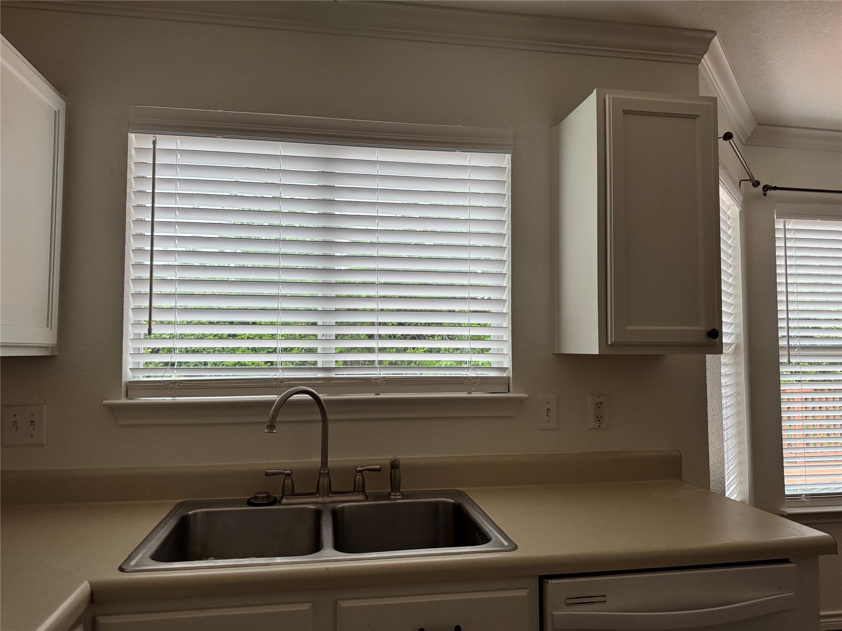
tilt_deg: +2.8
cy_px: 316
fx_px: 584
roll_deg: +0.5
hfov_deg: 71.6
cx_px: 421
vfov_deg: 56.8
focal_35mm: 24
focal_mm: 6.76
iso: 200
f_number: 1.78
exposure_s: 1/101
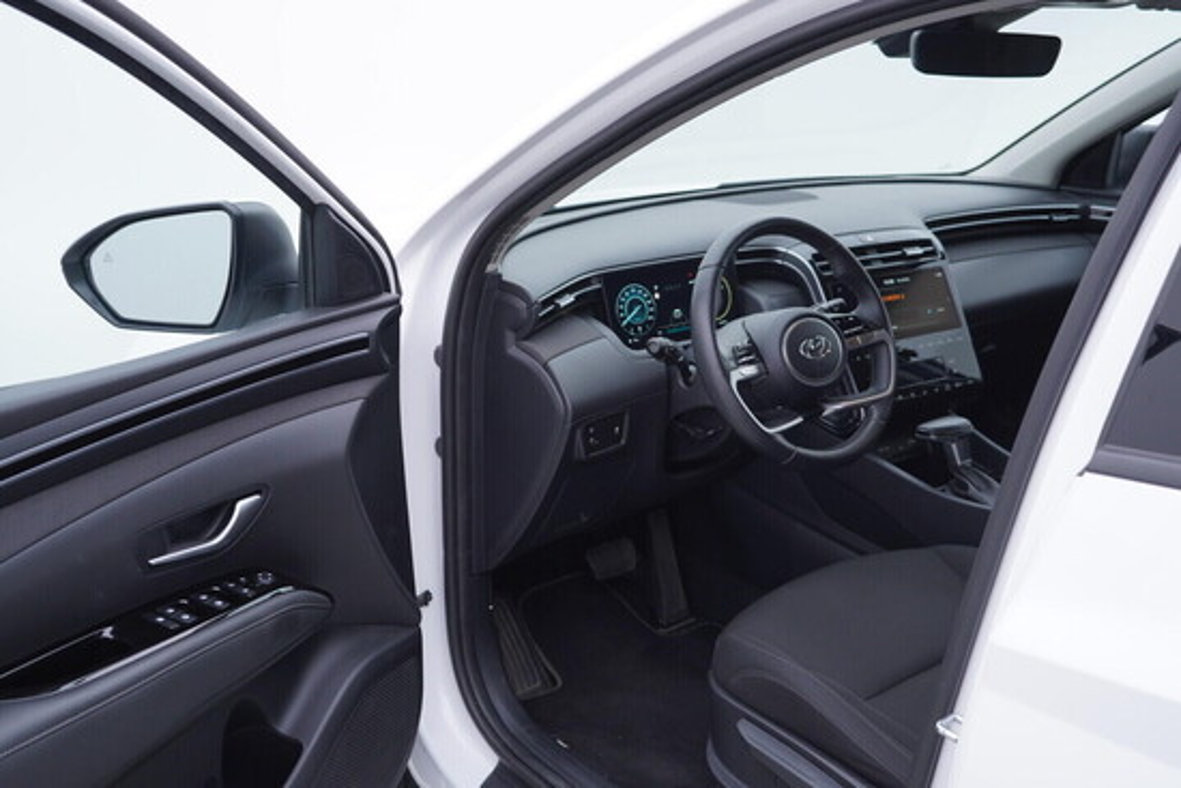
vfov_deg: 36.9
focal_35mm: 36
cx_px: 590
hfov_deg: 53.1
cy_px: 394
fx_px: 1181
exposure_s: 1/50
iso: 125
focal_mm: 24
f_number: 3.2
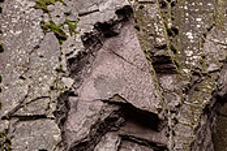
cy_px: 31
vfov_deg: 5.9
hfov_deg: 8.6
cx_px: 308
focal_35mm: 234
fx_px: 1475
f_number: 9
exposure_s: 1/250
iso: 64
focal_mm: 70
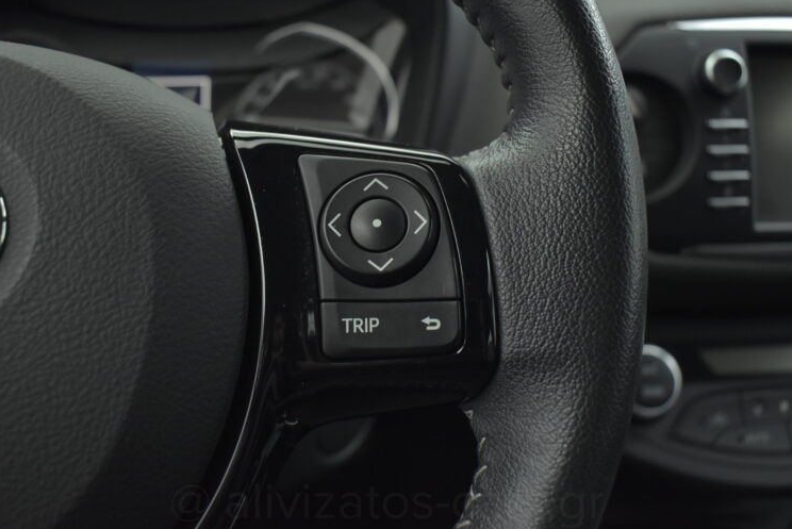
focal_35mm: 33
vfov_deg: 40.6
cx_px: 386
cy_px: 270
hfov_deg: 57.9
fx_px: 716
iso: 1600
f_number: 3.8
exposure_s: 1/80
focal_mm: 21
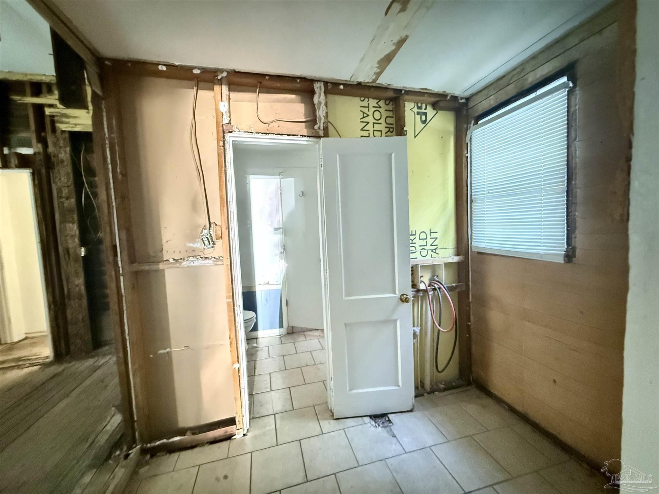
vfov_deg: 85.7
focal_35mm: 14
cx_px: 330
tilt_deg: -3.2
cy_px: 247
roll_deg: +1.6
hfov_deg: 102.1
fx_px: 267
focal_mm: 2.22
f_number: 2.2
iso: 2500
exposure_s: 1/30
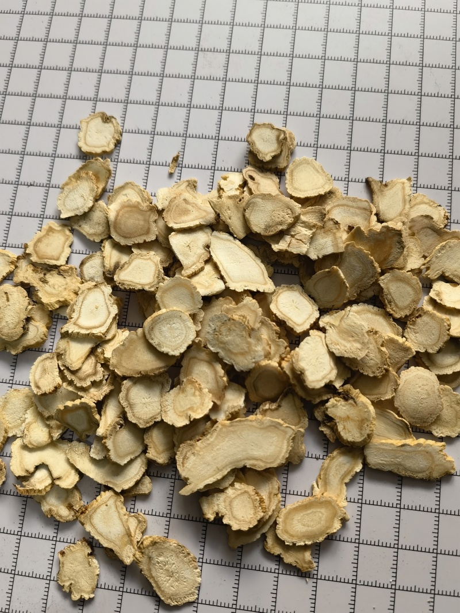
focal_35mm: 27
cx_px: 230
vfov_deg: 65.3
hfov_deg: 51.3
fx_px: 478
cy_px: 306
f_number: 1.8
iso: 320
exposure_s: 1/167
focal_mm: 5.54
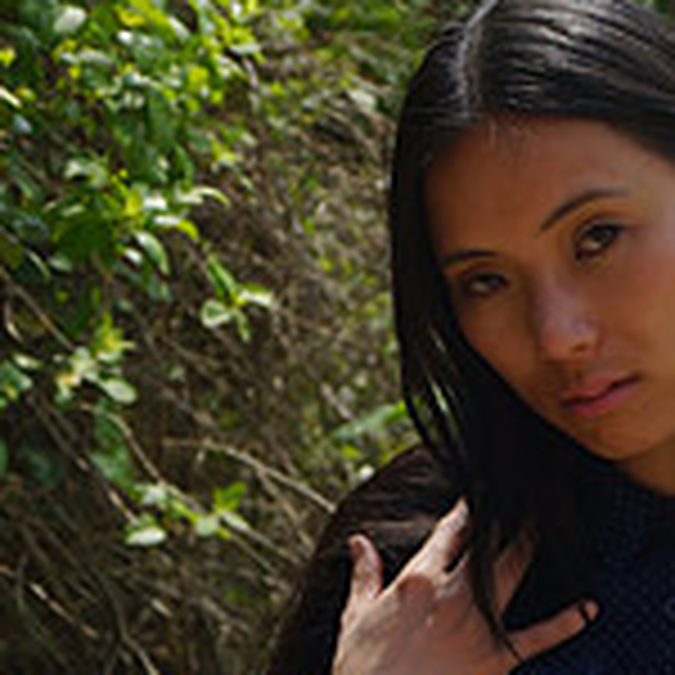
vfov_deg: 11.4
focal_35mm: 153
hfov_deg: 11.4
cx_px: 567
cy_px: 315
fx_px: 3375
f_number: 5.6
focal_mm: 40
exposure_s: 1/800
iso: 125
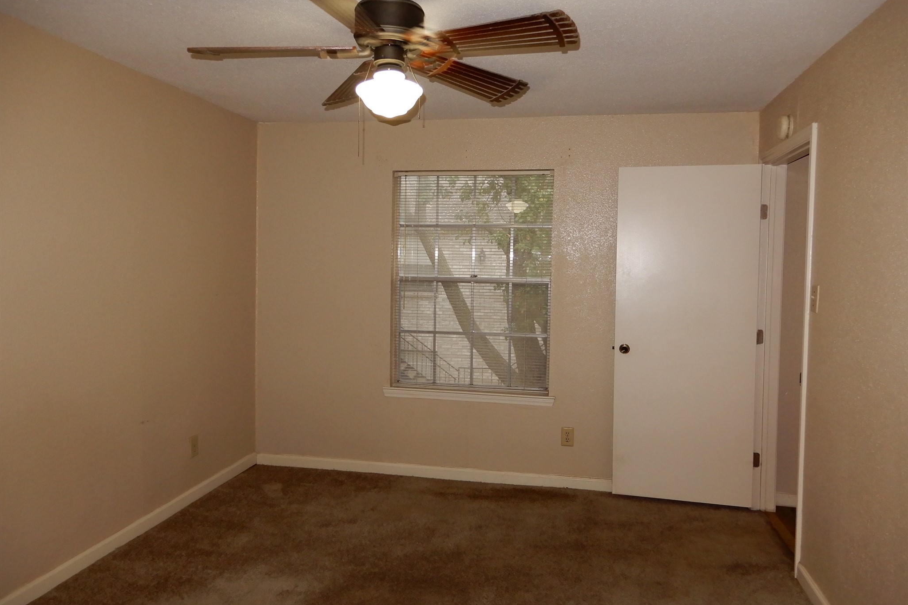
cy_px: 287
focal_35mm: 25
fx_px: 630
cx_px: 454
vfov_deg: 51.3
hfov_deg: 71.5
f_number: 3.4
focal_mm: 4.3
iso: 200
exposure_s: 1/30
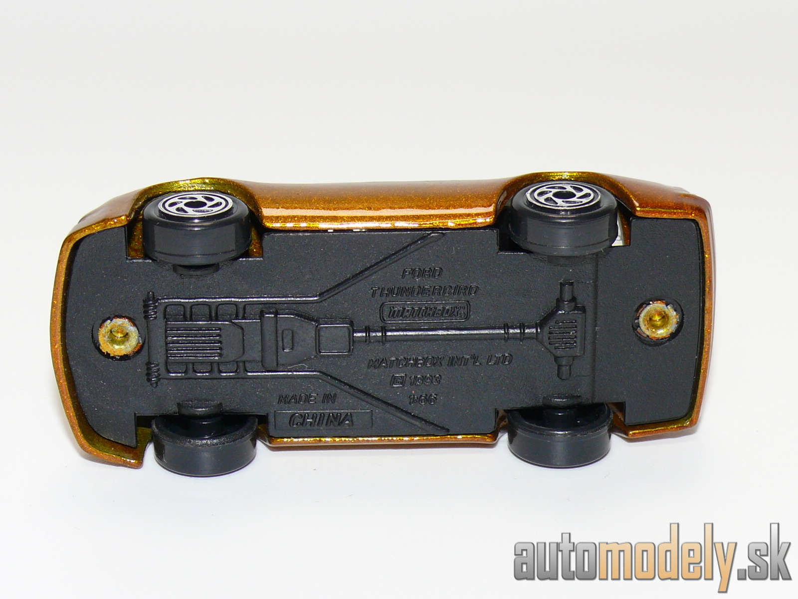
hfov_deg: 18.2
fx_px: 2490
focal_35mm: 108
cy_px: 300
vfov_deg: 13.7
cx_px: 399
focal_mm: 13.8
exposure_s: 1/30
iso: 100
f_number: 4
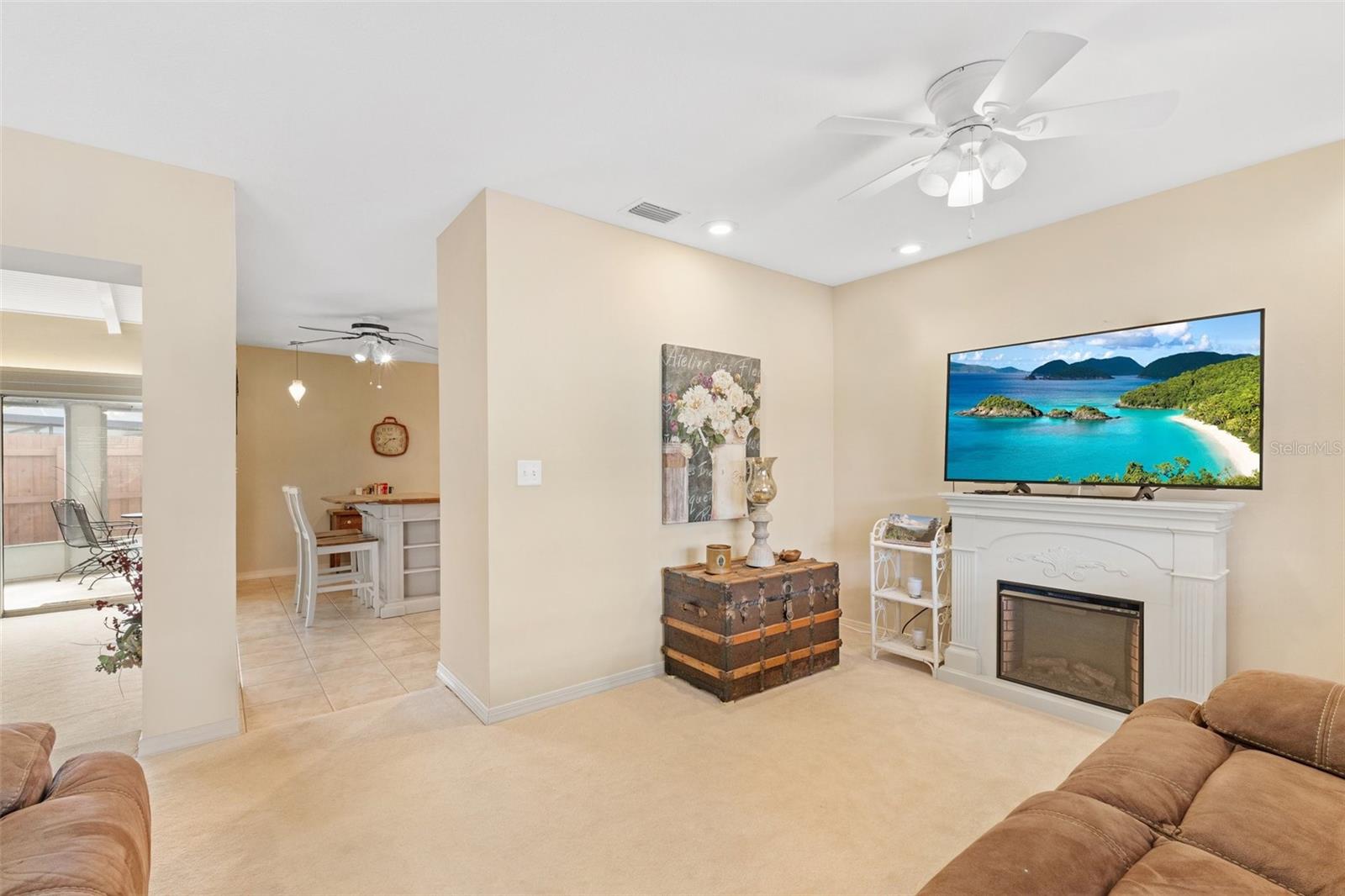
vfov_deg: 77.3
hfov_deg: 100.4
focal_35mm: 15
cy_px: 448
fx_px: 560
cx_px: 672
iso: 250
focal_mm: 10
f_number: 8
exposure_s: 1/2.5
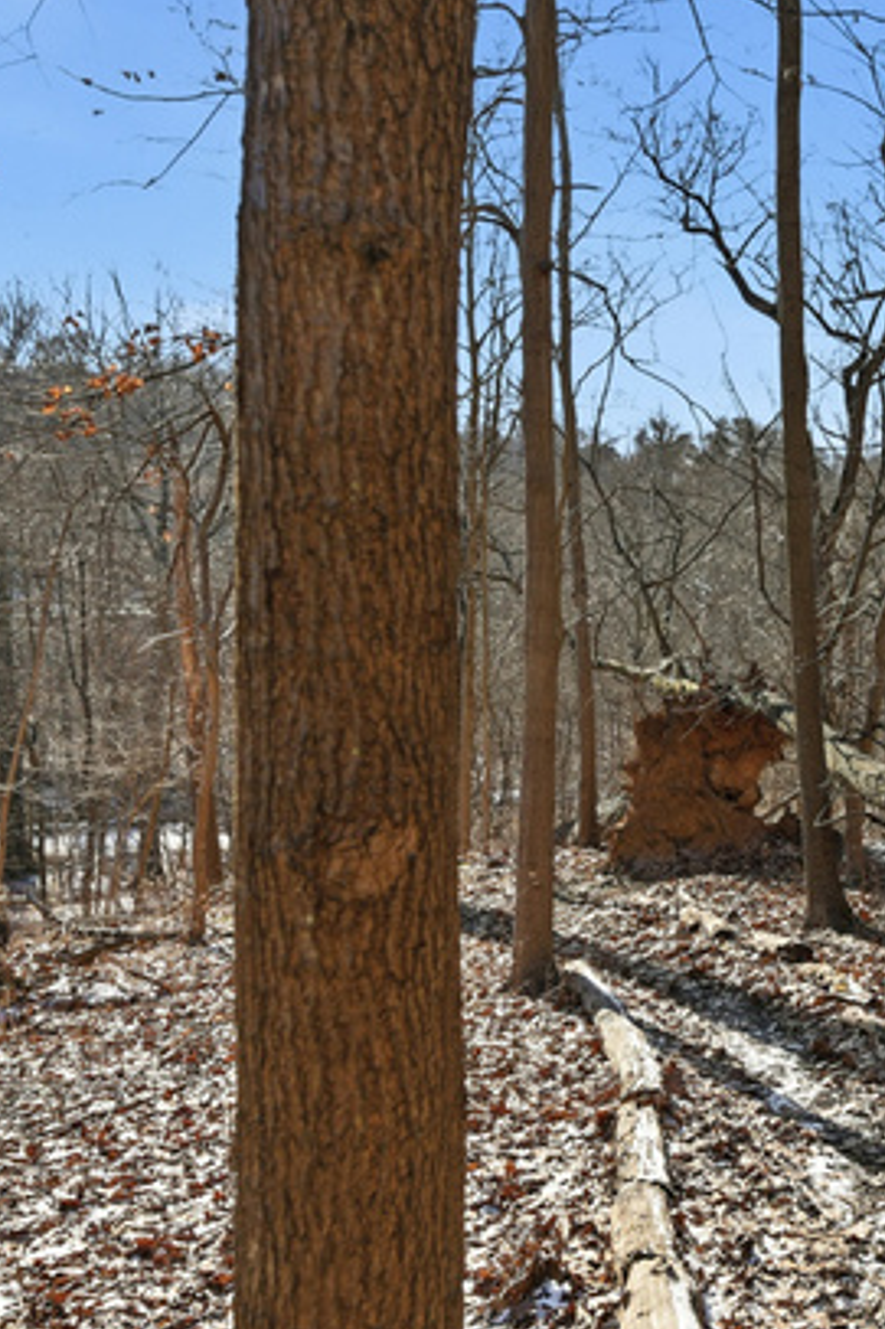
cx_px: 892
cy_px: 725
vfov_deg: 53.2
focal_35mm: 36
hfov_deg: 33.6
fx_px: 1326
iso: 400
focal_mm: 19.5
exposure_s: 1/8000
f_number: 4
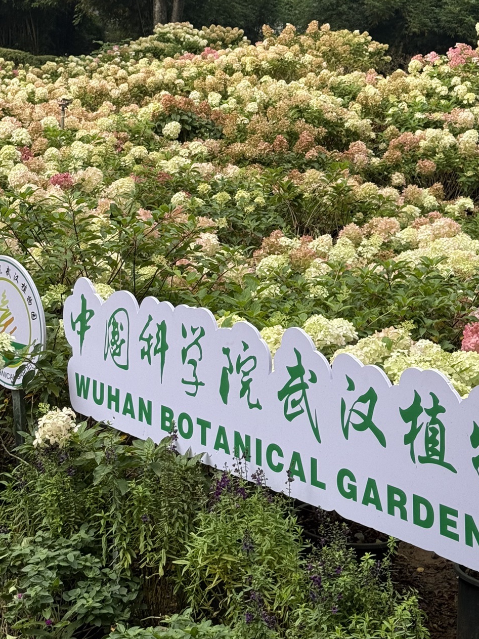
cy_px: 176
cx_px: 288
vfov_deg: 25.4
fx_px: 1402
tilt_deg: -5.0
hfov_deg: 19.4
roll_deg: -1.0
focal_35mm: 76
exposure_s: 1/1185
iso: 80
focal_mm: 6.76
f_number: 1.78
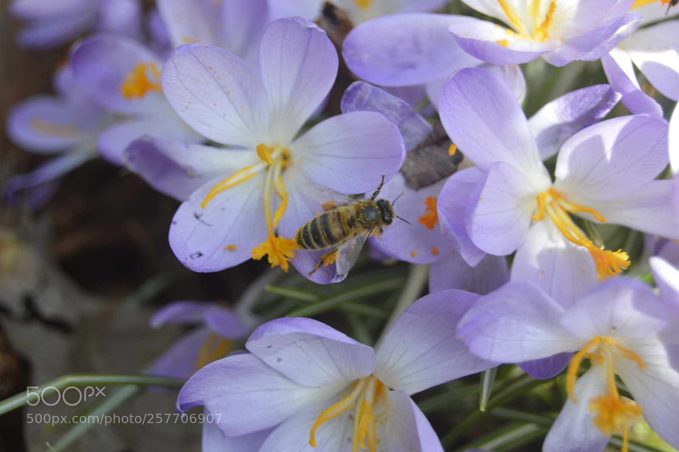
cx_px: 340
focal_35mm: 82
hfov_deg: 24.6
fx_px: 1555
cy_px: 226
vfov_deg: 16.5
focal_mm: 55
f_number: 5.6
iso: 200
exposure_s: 1/125
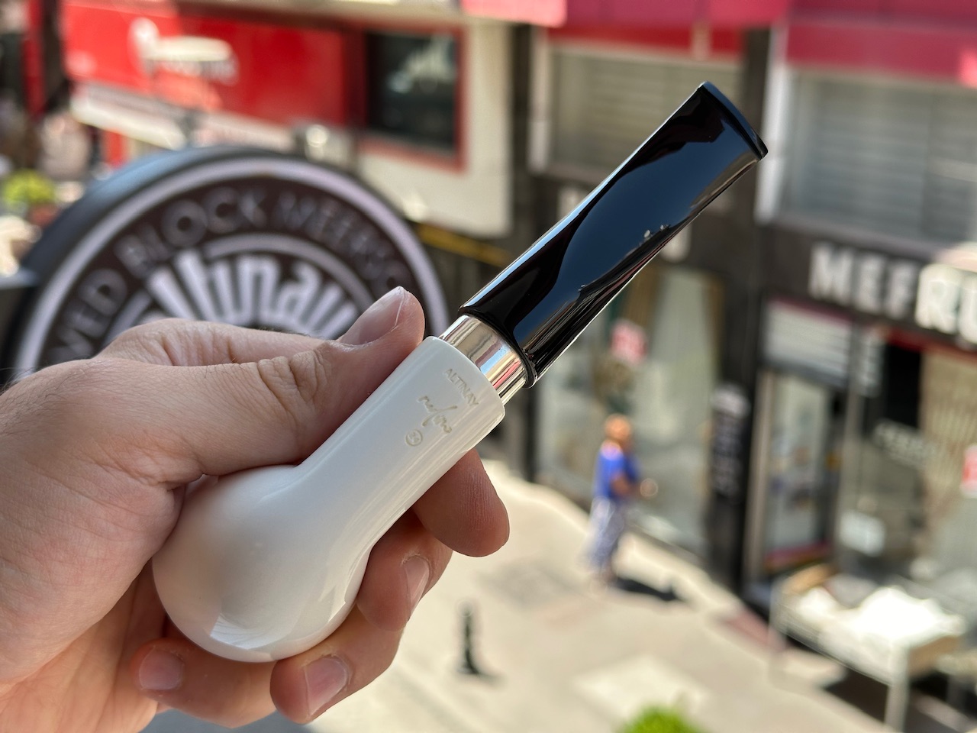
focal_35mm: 48
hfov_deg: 39.7
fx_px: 1355
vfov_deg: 30.3
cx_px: 488
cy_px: 366
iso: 64
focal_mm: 6.86
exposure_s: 1/803
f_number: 1.78
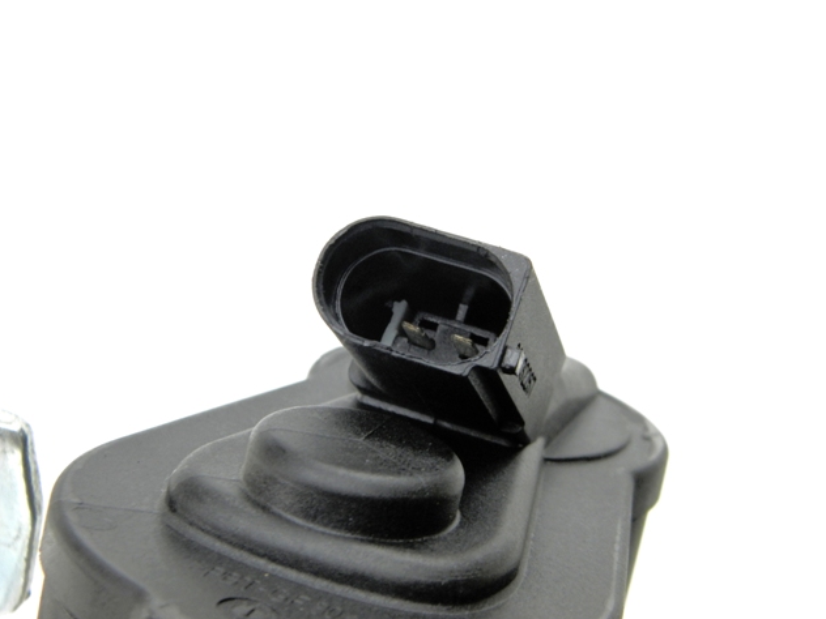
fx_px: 1981
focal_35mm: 83
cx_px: 410
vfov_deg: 17.8
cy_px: 310
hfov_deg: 23.6
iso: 160
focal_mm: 14.6
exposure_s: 1/160
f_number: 4.2
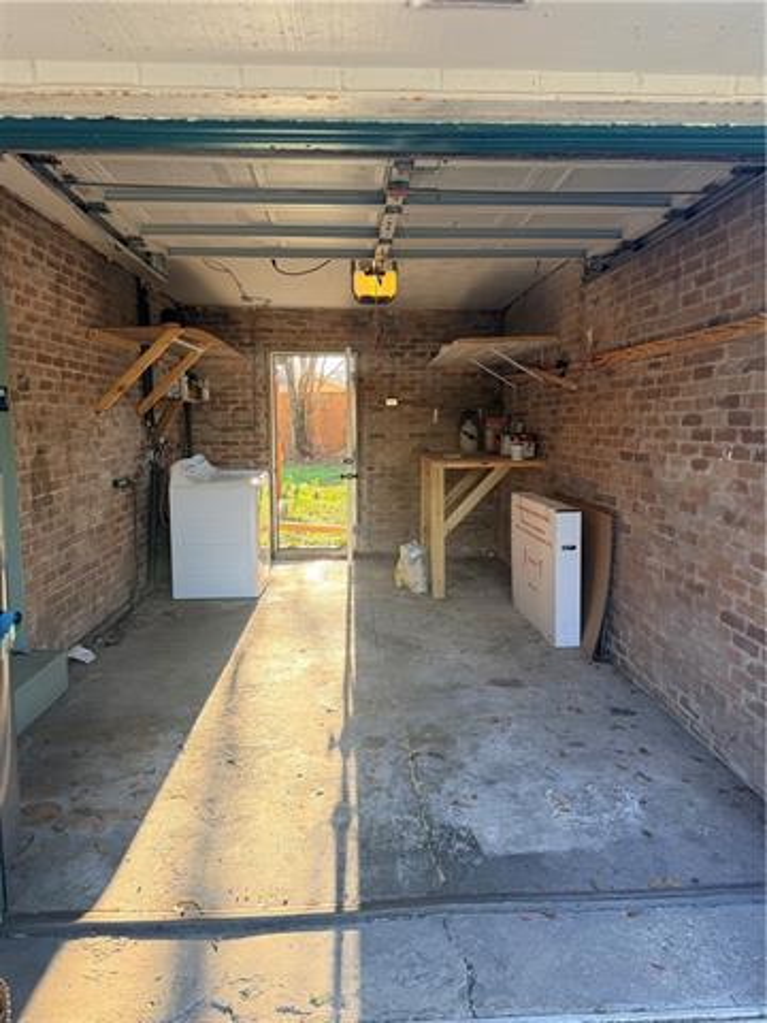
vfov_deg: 71.6
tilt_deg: -7.4
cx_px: 384
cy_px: 512
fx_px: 709
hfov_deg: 56.8
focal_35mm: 24
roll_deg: +0.7
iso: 80
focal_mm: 6.76
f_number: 1.78
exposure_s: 1/262
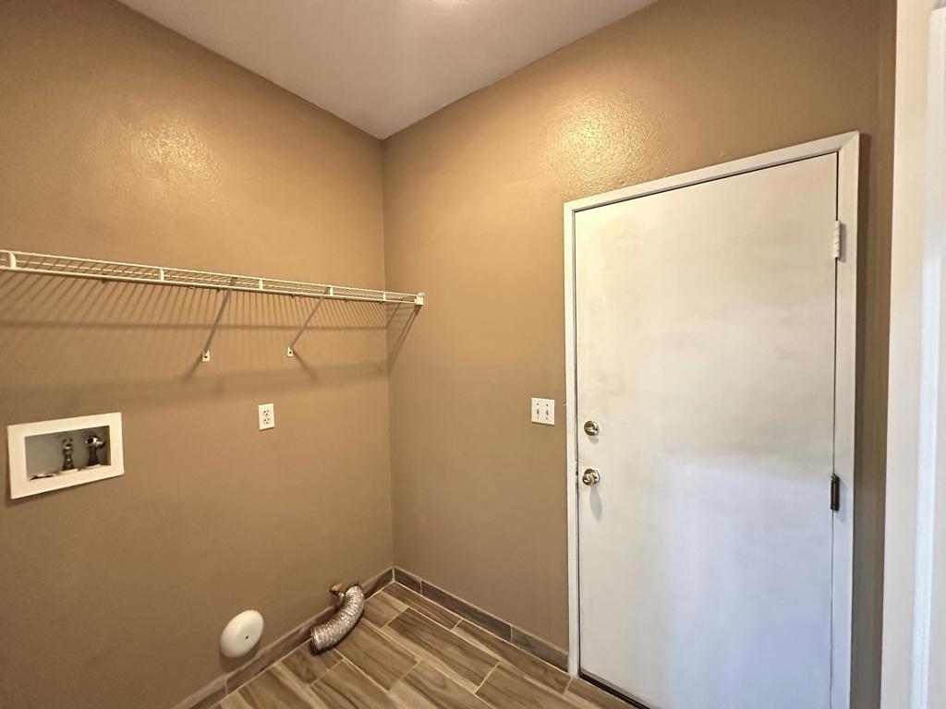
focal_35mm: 14
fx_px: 383
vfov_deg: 85.7
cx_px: 473
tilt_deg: -1.6
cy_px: 354
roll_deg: +1.0
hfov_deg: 102.1
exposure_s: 1/40
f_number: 2.2
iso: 1600
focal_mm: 2.22
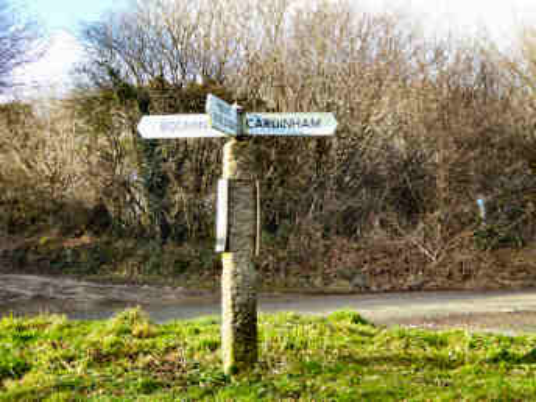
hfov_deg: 38.2
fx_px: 774
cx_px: 268
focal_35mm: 50
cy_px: 201
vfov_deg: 29.1
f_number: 4.1
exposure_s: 1/125
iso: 100
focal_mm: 9
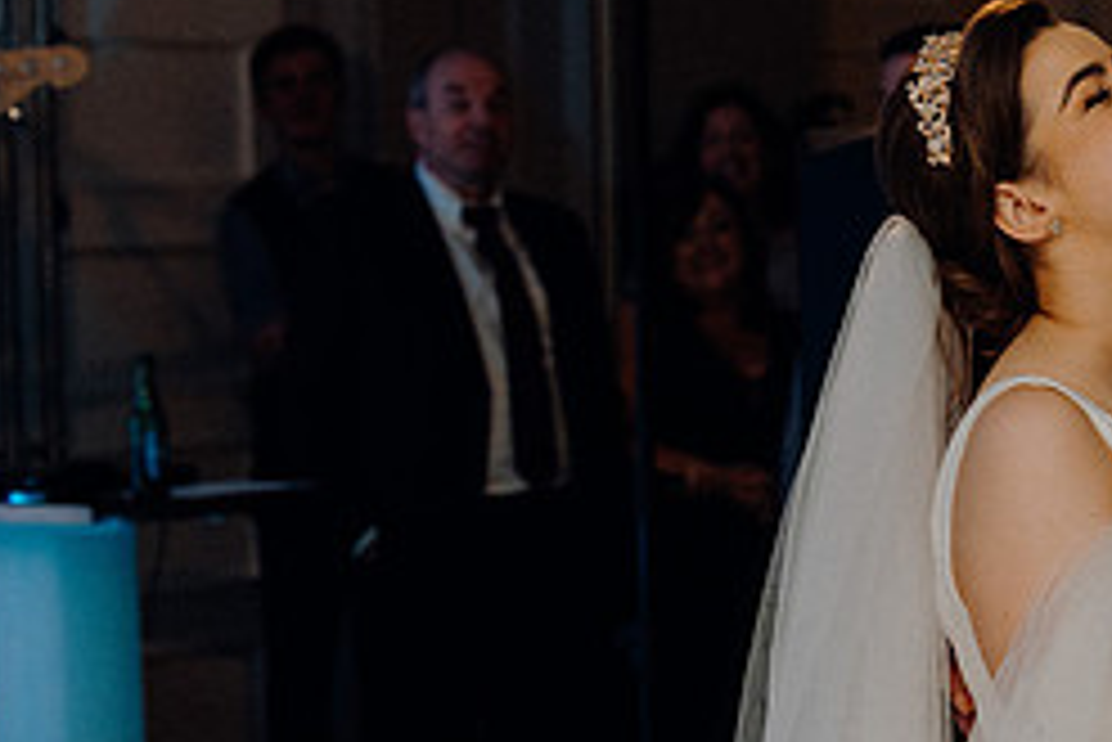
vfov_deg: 10.1
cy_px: 474
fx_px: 4203
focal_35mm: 136
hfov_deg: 14.8
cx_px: 1135
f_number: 3.5
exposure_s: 1/160
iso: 2500
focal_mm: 58
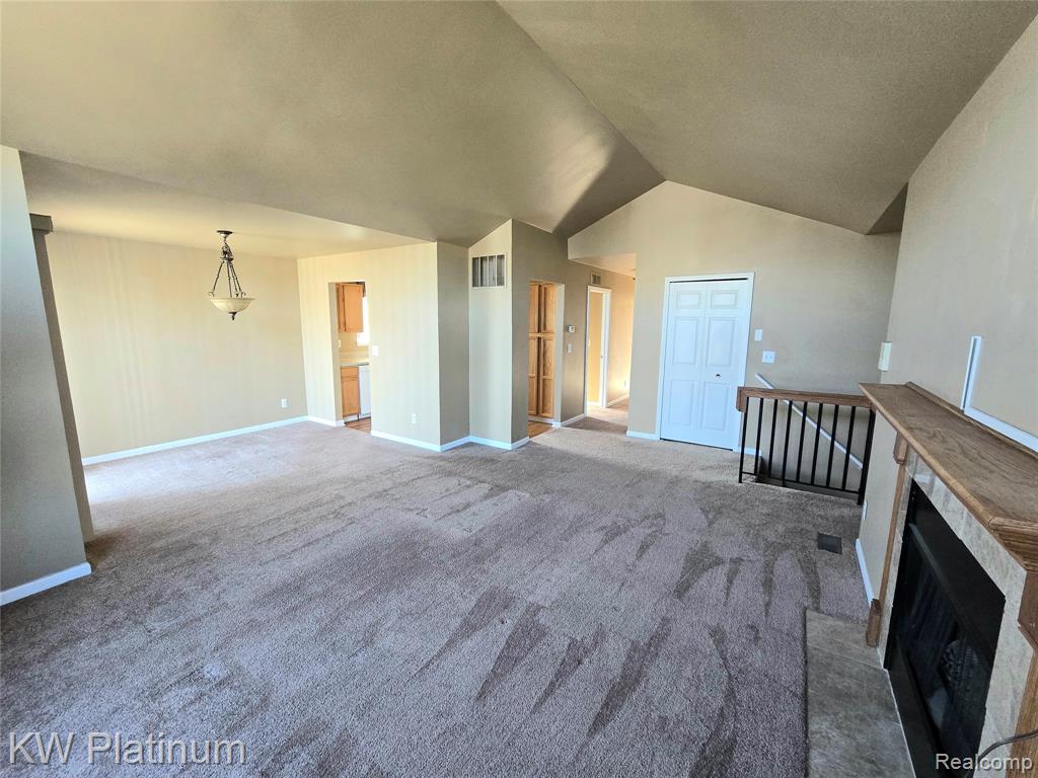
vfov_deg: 89.9
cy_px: 389
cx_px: 519
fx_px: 390
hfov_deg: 106.2
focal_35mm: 13
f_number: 2.2
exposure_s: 1/60.2
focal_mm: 2.2
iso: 320
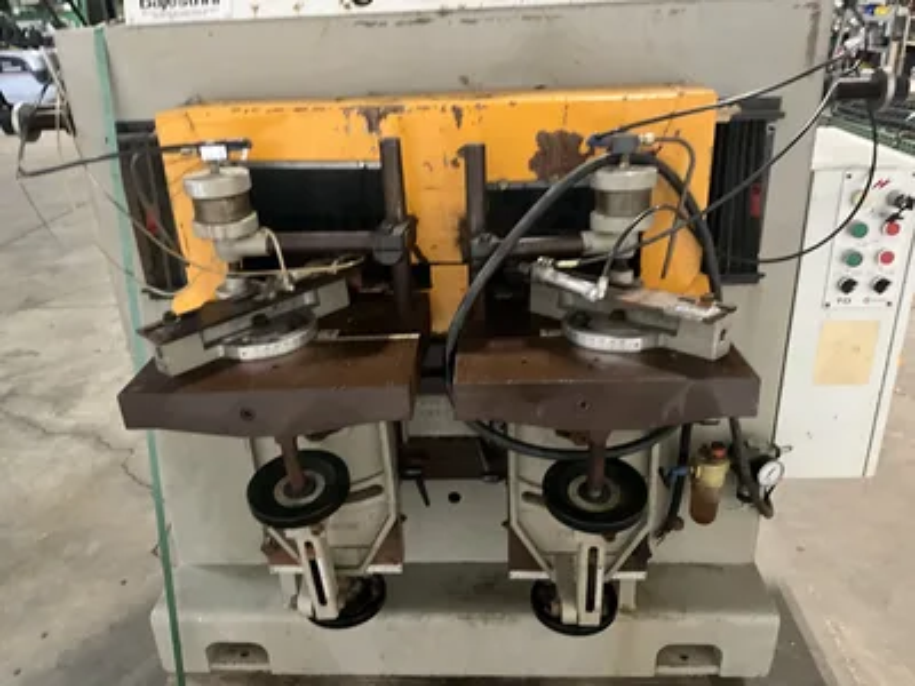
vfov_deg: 48.2
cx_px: 458
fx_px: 767
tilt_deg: -24.6
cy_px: 343
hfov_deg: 61.7
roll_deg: +3.8
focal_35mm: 29
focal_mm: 3
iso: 500
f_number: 1.8
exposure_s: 1/30
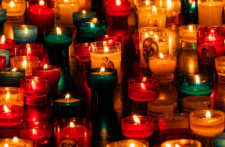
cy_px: 71
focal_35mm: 281
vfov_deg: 4.8
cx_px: 139
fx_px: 1743
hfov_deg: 7.4
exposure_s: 1/160
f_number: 6.3
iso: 2000
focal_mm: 95
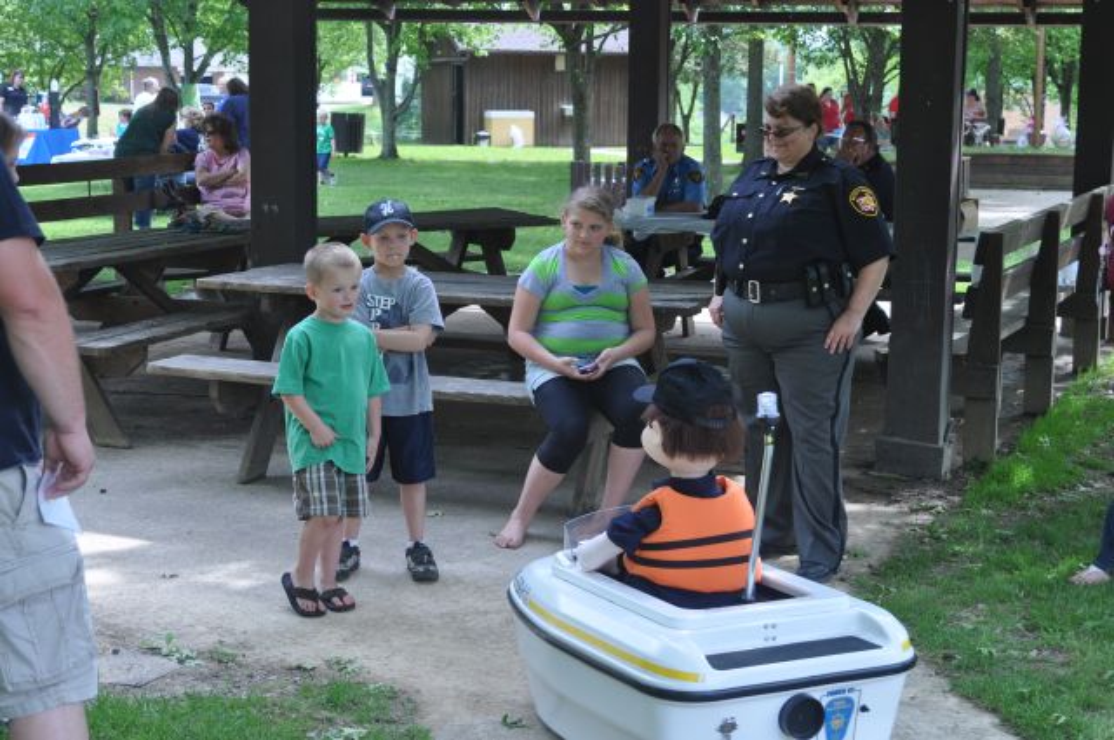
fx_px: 1854
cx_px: 557
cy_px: 370
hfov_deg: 33.4
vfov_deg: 22.6
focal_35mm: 60
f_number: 5.6
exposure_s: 1/125
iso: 220
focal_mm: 40
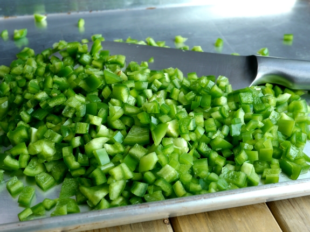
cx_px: 155
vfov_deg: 29.1
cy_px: 116
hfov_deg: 38.2
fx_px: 448
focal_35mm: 50
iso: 160
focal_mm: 25
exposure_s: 1/30
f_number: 6.3
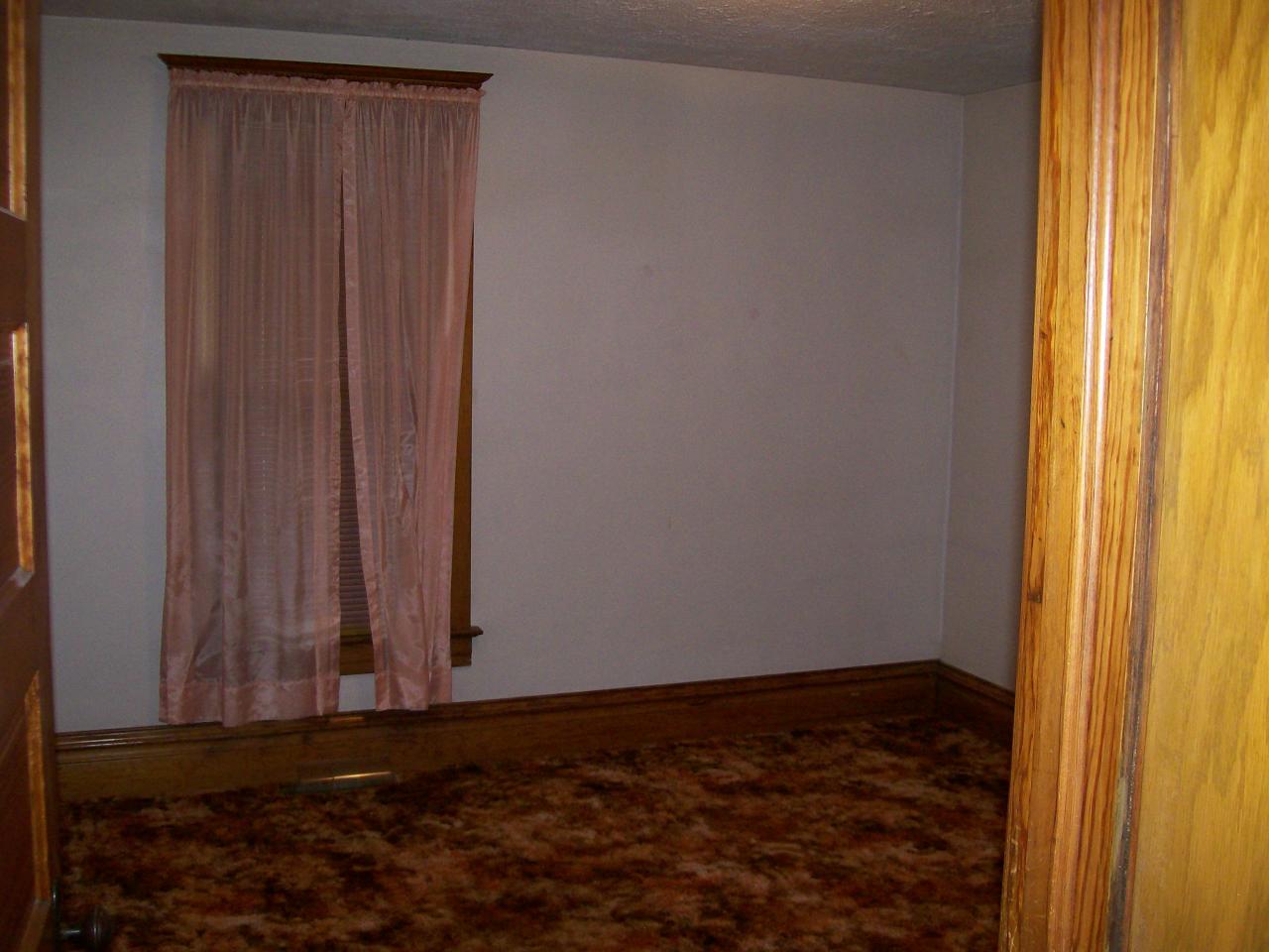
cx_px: 634
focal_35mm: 36
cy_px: 476
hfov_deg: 51.4
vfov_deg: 39.7
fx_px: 1320
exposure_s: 1/64
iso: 140
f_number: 2.7
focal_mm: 6
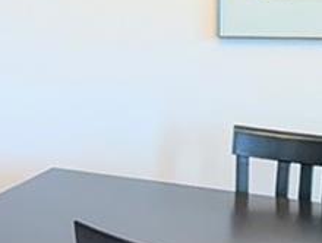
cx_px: -227
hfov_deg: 18.5
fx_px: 811
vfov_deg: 16.9
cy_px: 40
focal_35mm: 87
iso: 52
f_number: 1.7
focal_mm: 2.02
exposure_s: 1/157
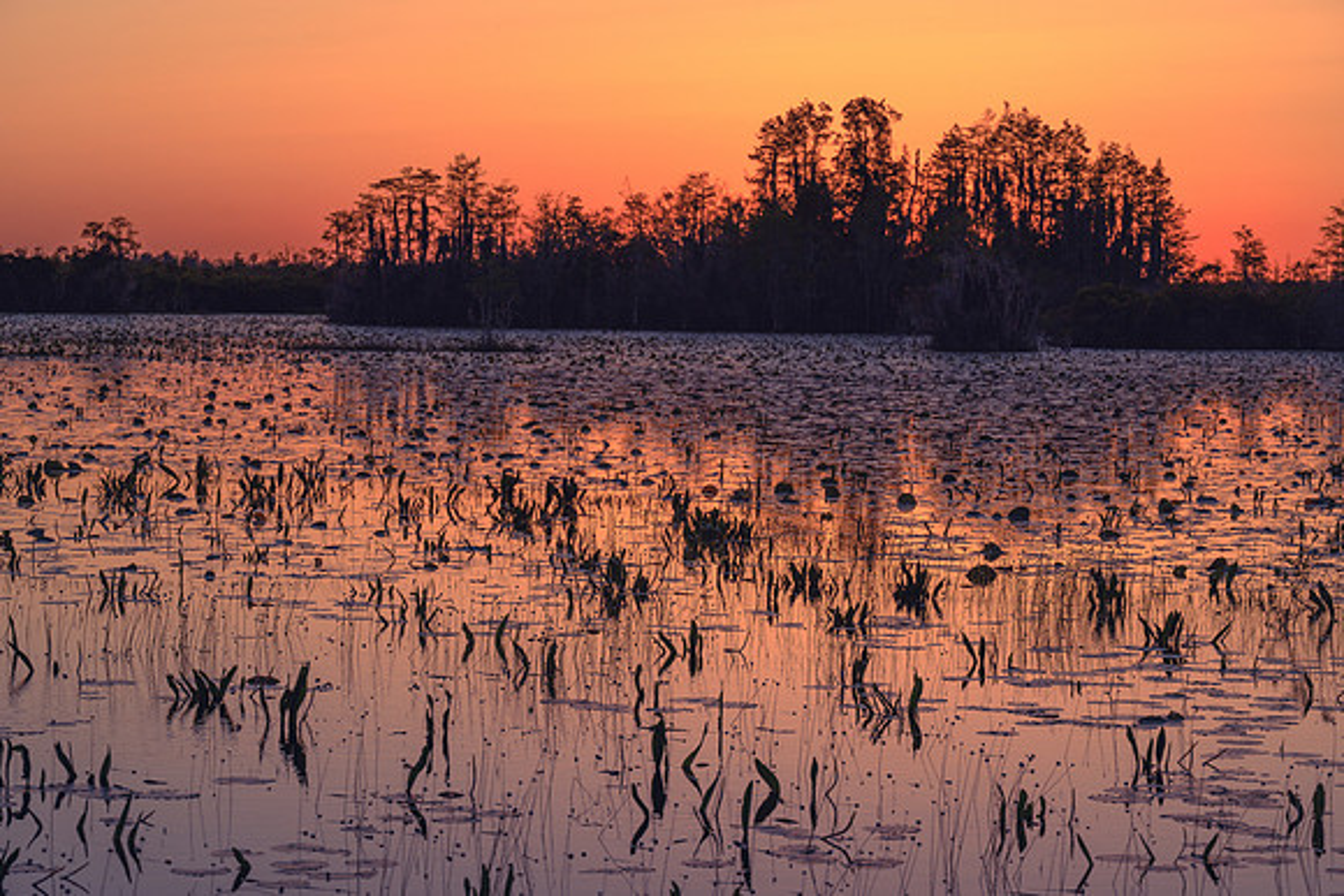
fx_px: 3735
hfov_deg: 20.4
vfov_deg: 13.7
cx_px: 672
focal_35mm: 100
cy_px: 448
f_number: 6.3
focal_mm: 98
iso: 125
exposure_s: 1/500
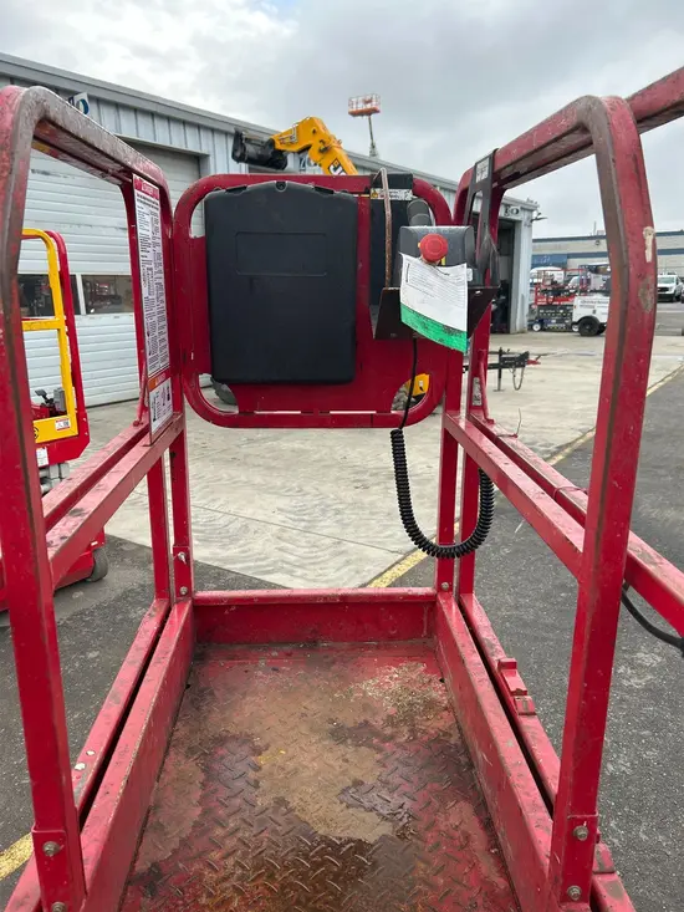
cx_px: 342
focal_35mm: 26
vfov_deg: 67.3
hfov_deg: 53.1
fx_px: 685
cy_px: 456
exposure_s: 1/780
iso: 50
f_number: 1.5
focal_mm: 5.7
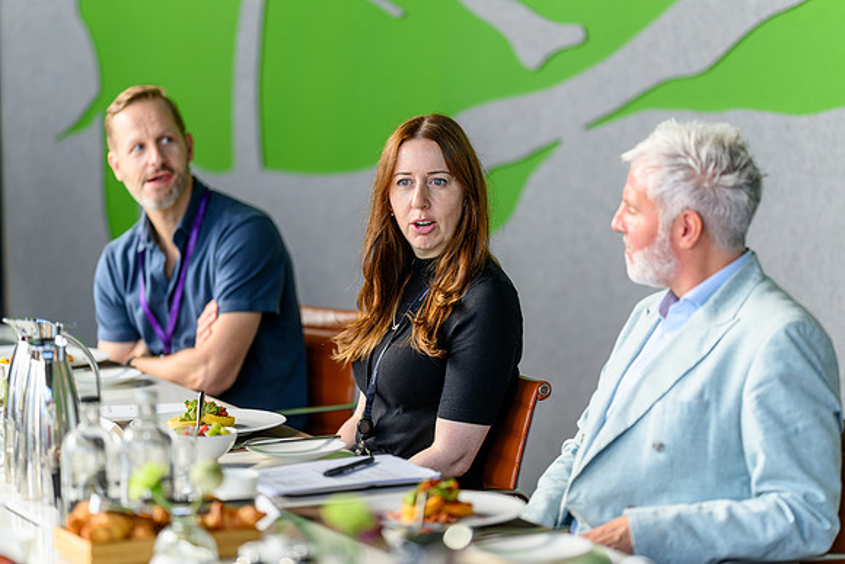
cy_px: 282
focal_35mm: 135
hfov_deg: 15.1
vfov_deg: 10.1
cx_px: 422
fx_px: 3181
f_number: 1.8
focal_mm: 135
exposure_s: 1/400
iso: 140
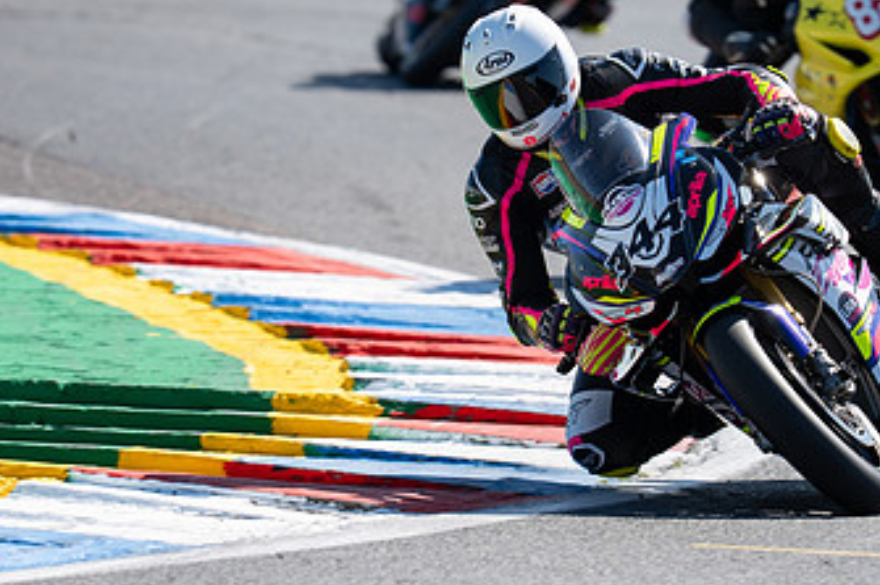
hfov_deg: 2.7
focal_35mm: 755
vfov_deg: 1.8
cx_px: 560
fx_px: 18446
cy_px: 194
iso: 100
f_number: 5
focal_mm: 400
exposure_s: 1/400
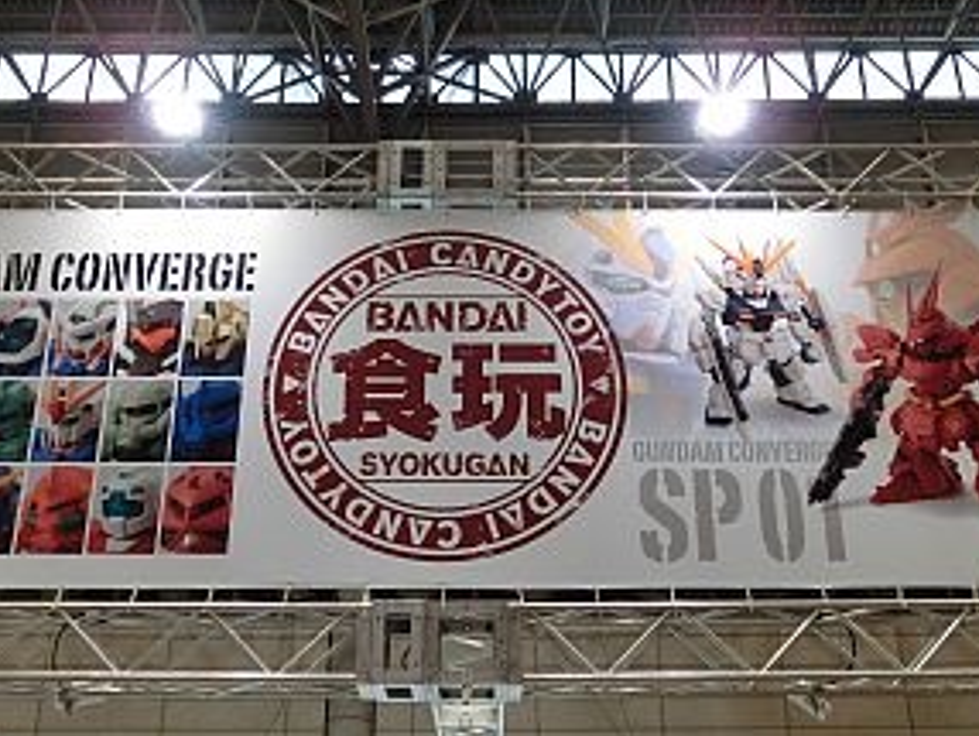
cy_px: 370
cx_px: 483
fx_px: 1245
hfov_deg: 42.9
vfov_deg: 32.9
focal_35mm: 44
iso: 250
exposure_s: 1/60
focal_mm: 5
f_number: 3
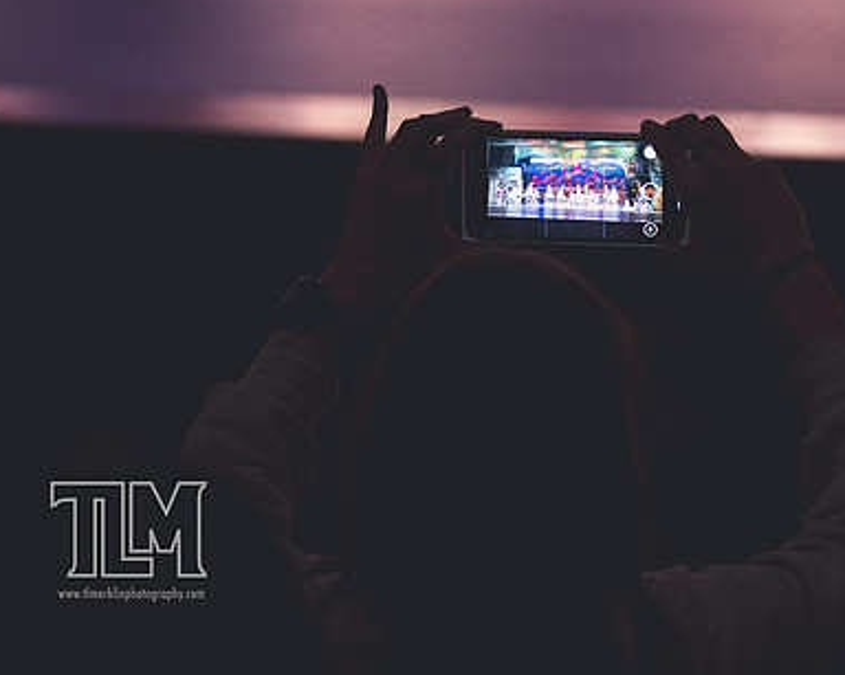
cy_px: 276
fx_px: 10651
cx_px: 607
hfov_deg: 4.5
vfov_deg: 3.6
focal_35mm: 426
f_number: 2.8
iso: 5600
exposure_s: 1/250
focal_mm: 200
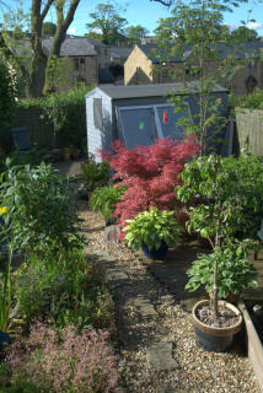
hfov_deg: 32.6
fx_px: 448
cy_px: 148
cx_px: 110
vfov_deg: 47.0
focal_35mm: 41
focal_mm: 20
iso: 200
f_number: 7.1
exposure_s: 1/200
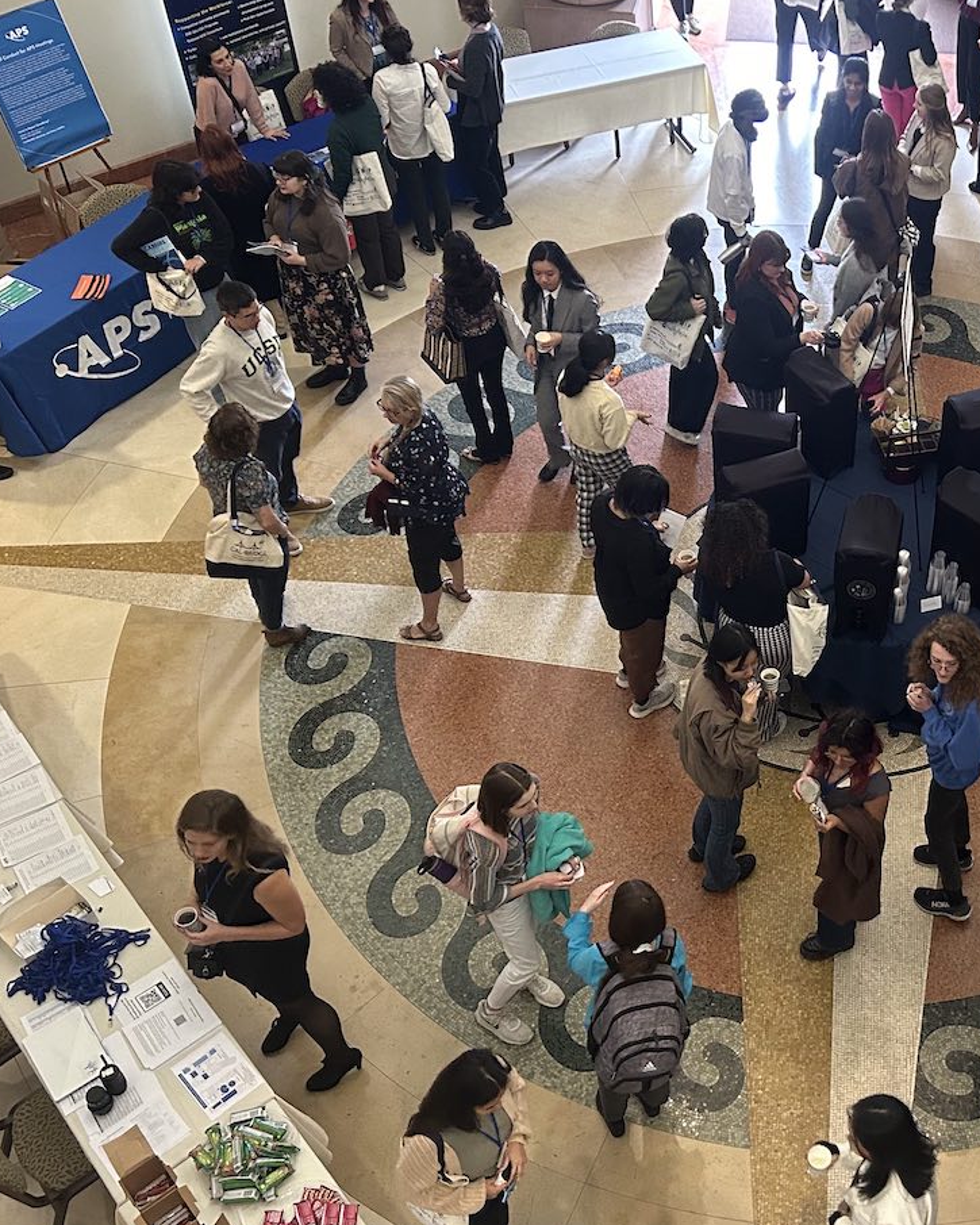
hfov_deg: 33.9
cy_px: 555
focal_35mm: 42
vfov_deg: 43.8
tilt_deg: -45.5
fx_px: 1522
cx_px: 862
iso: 320
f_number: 1.5
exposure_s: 1/60
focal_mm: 5.7
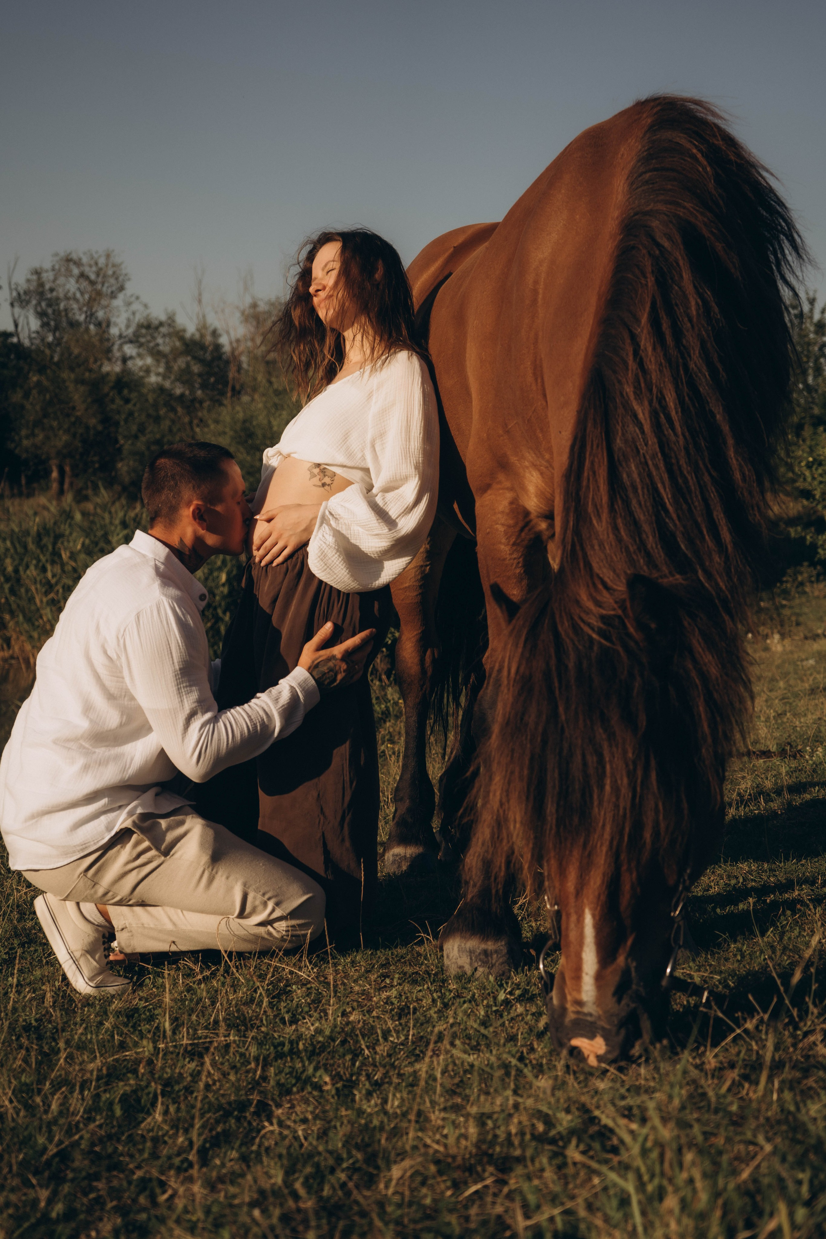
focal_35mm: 48
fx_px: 1652
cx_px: 413
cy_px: 620
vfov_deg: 41.1
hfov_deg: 28.1
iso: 125
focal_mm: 48
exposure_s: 1/800
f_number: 4.5
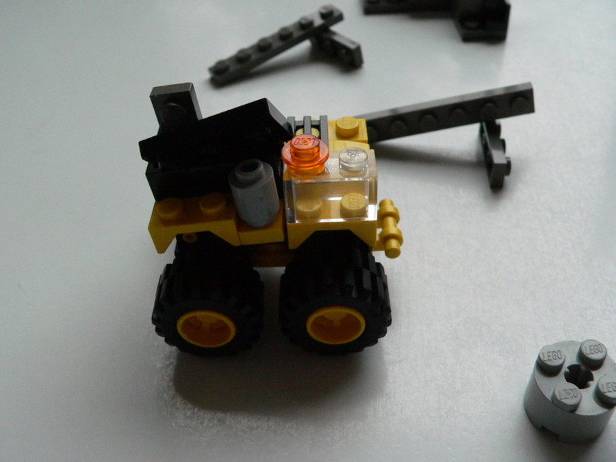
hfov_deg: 51.4
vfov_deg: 39.7
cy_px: 231
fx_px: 641
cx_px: 308
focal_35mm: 36
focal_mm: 6
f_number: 4
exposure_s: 1/160
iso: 400
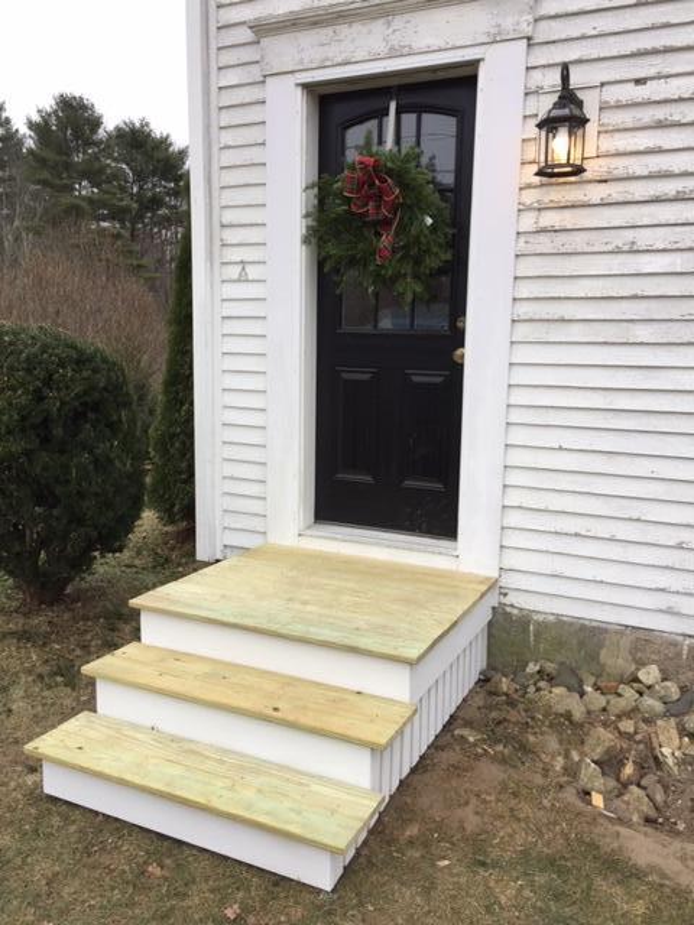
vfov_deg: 61.7
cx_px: 347
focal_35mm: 29
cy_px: 462
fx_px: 775
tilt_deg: -8.3
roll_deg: -0.7
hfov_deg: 48.2
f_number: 2.2
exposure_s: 1/289
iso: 32
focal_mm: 4.15
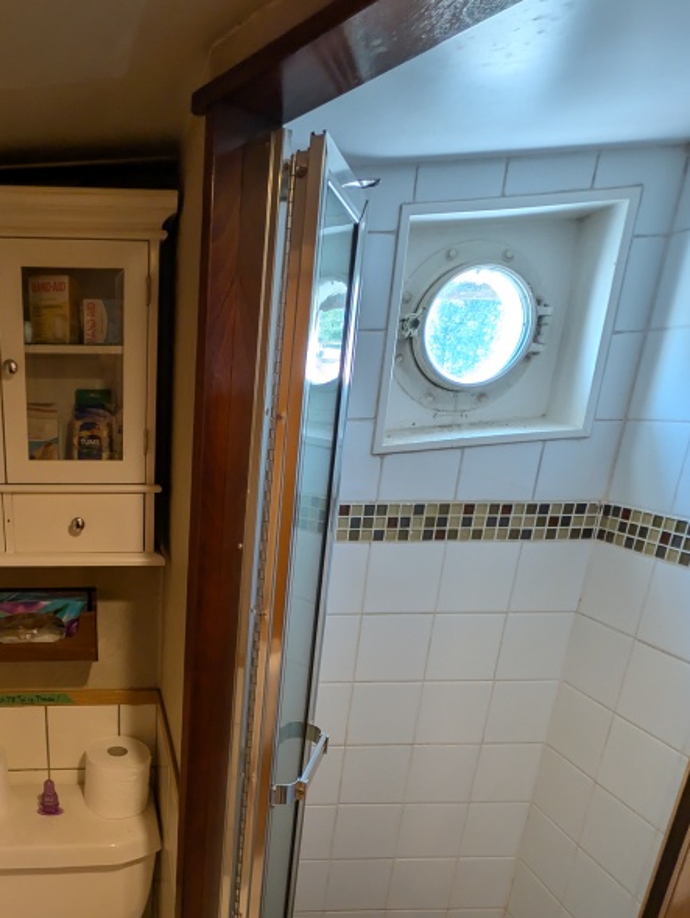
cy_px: 622
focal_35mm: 22
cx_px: 130
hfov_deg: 56.4
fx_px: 584
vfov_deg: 73.7
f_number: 1.7
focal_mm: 2.02
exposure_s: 1/120
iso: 84
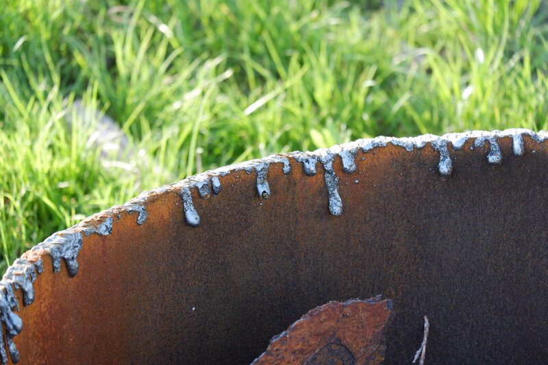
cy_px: 182
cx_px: 274
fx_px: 5250
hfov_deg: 6.0
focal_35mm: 345
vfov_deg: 4.0
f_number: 6.7
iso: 800
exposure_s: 1/160
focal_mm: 230
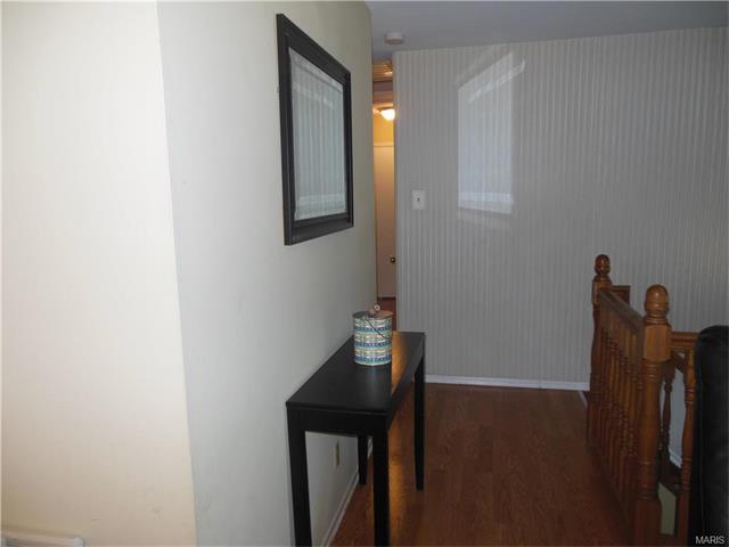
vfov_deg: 54.9
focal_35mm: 25
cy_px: 274
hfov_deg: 69.4
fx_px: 526
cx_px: 364
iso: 200
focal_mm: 4.5
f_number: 3.2
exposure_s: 1/25
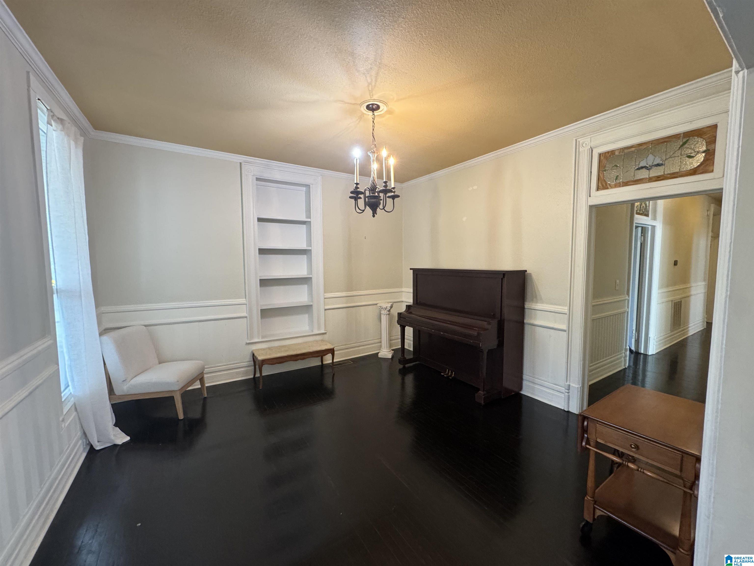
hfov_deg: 102.1
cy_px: 283
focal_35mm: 14
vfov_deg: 85.7
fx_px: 305
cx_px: 377
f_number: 2.2
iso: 320
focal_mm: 2.22
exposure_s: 1/60
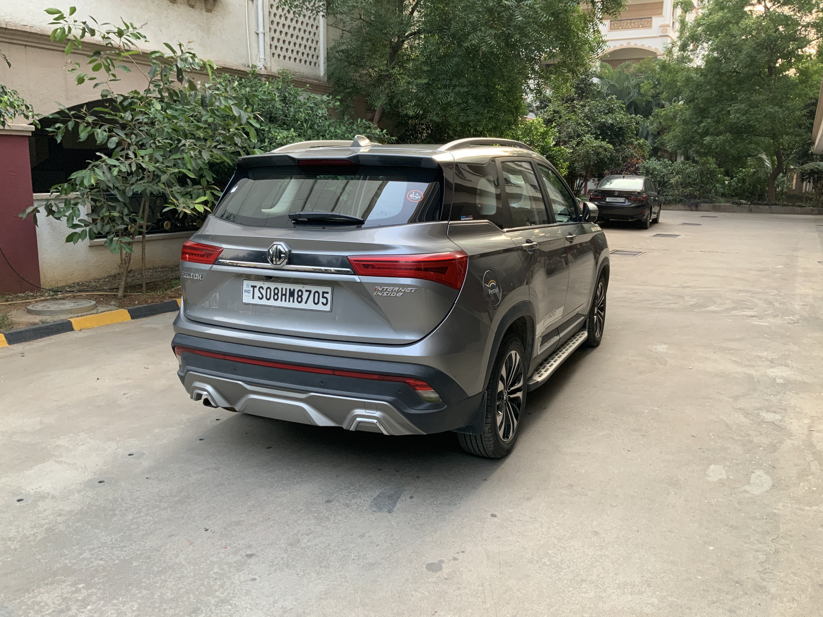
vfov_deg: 48.2
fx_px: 689
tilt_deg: -11.7
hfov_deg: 61.7
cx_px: 412
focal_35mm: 29
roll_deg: -1.5
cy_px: 308
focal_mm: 3
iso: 64
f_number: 1.8
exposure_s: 1/120
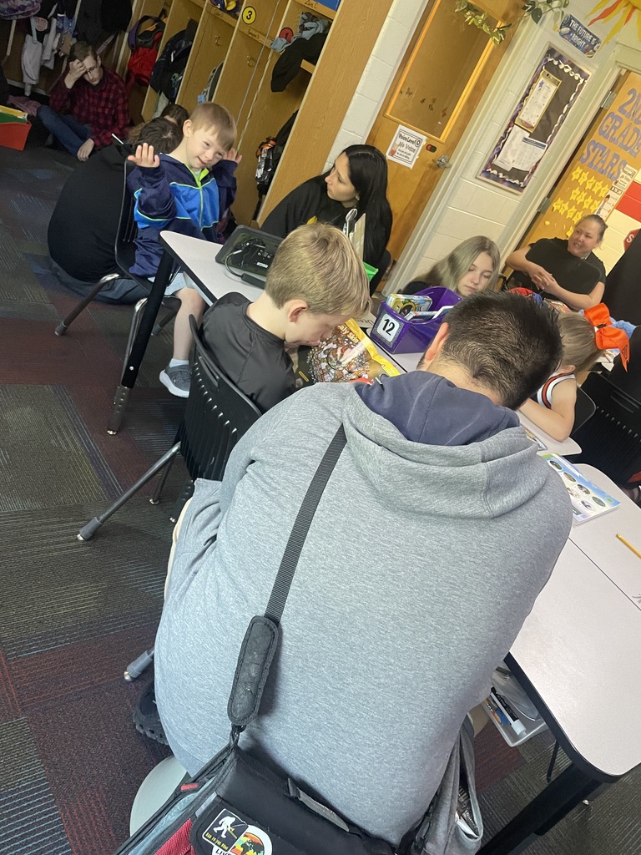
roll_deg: -26.4
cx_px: 320
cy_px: 428
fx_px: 642
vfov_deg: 67.3
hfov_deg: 53.1
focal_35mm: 26
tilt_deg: -27.5
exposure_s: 1/40
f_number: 1.6
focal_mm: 4.2
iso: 400
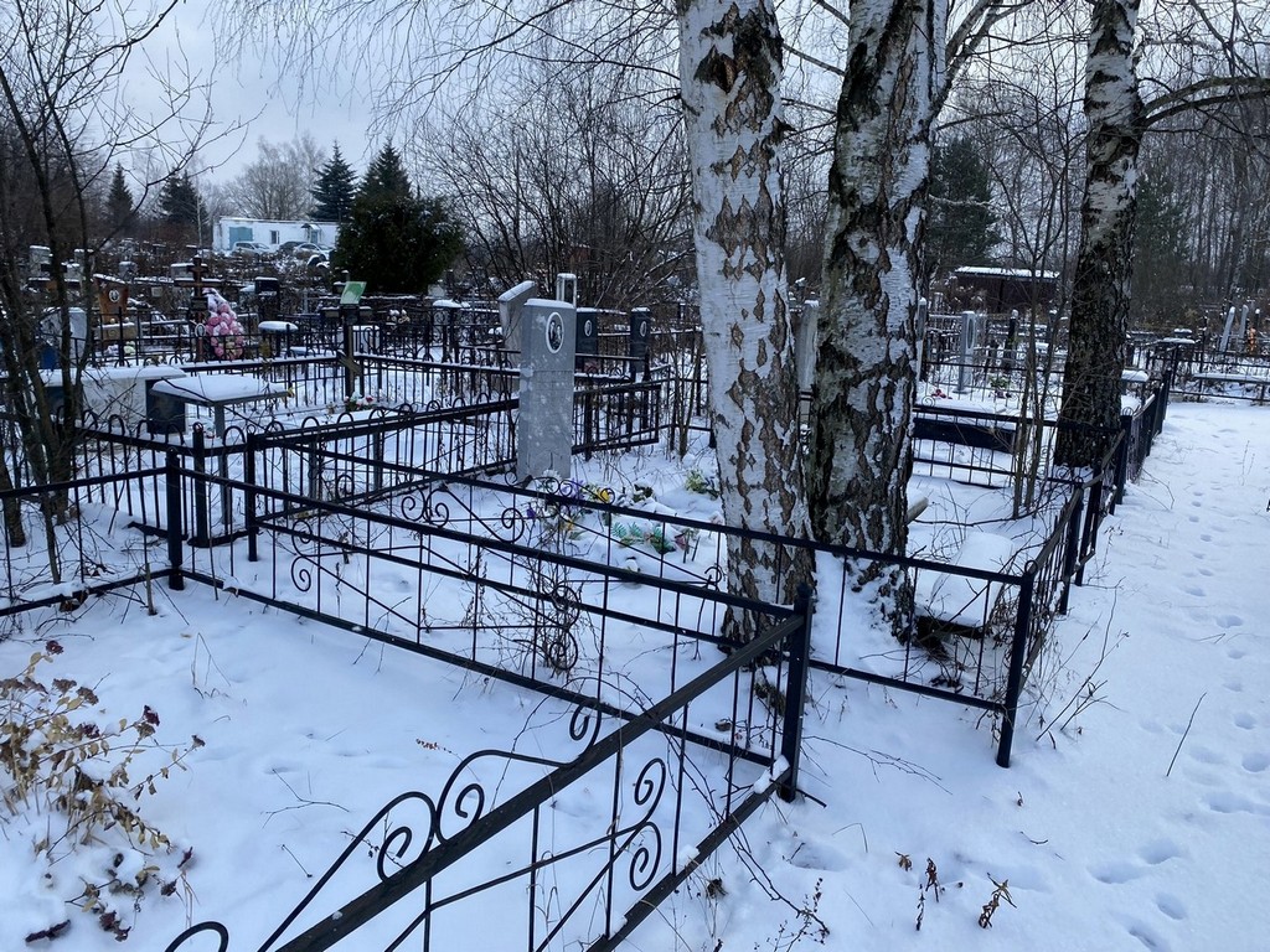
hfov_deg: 67.3
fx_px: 954
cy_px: 476
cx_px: 635
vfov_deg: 53.1
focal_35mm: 26
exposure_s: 1/852
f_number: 1.8
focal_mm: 4.25
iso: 32
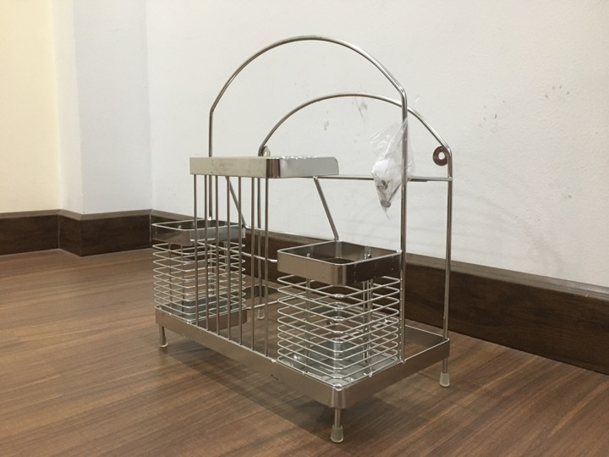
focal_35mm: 29
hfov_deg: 61.7
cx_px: 304
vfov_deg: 48.2
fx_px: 510
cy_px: 228
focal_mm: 4.15
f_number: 2.2
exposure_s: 1/33
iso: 250
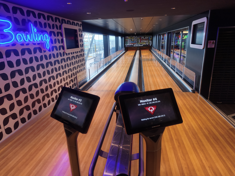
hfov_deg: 73.9
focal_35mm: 23
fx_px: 156
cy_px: 88
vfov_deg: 58.9
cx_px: 118
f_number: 1.62
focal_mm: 6.45
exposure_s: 1/120
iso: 160
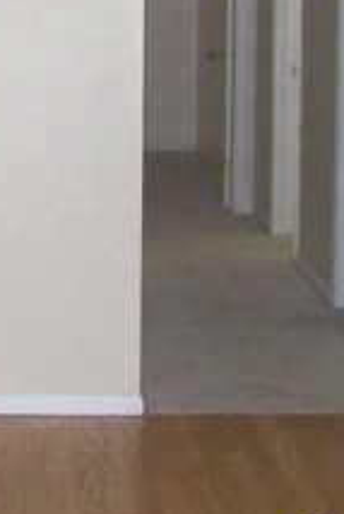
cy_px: 86
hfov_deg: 12.0
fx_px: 1603
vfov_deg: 18.1
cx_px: -70
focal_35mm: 112
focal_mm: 6
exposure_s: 1/64
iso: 200
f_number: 2.7
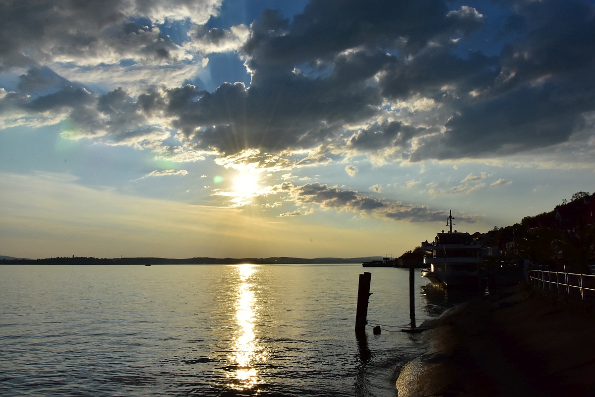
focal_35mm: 27
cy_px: 198
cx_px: 298
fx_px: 446
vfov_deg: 47.9
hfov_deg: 67.4
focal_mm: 18
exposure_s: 1/1000
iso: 500
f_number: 16
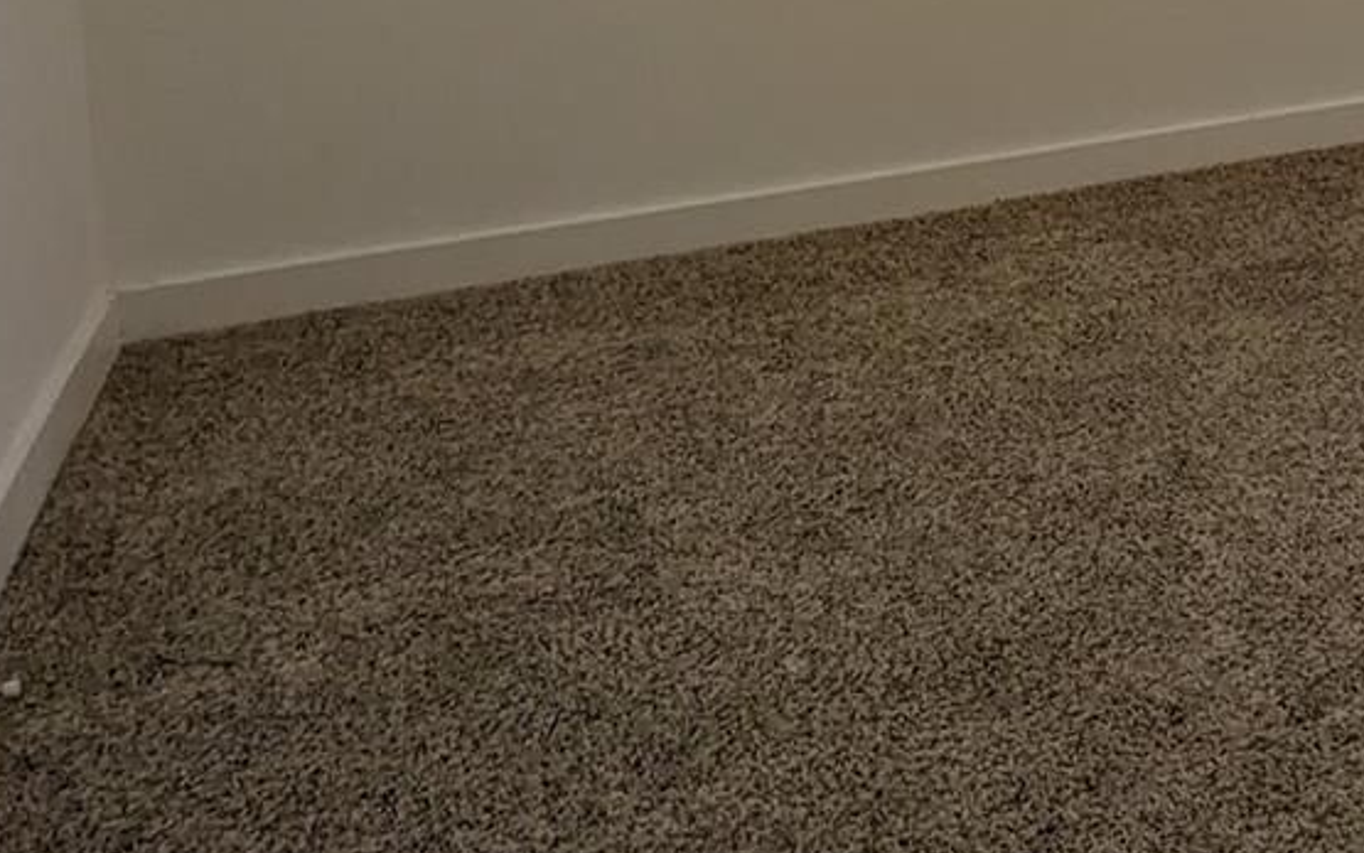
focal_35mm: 47
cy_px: -172
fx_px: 1747
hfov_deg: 38.6
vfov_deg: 24.8
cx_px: 1311
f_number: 2.2
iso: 53
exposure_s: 1/51.6
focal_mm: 2.35
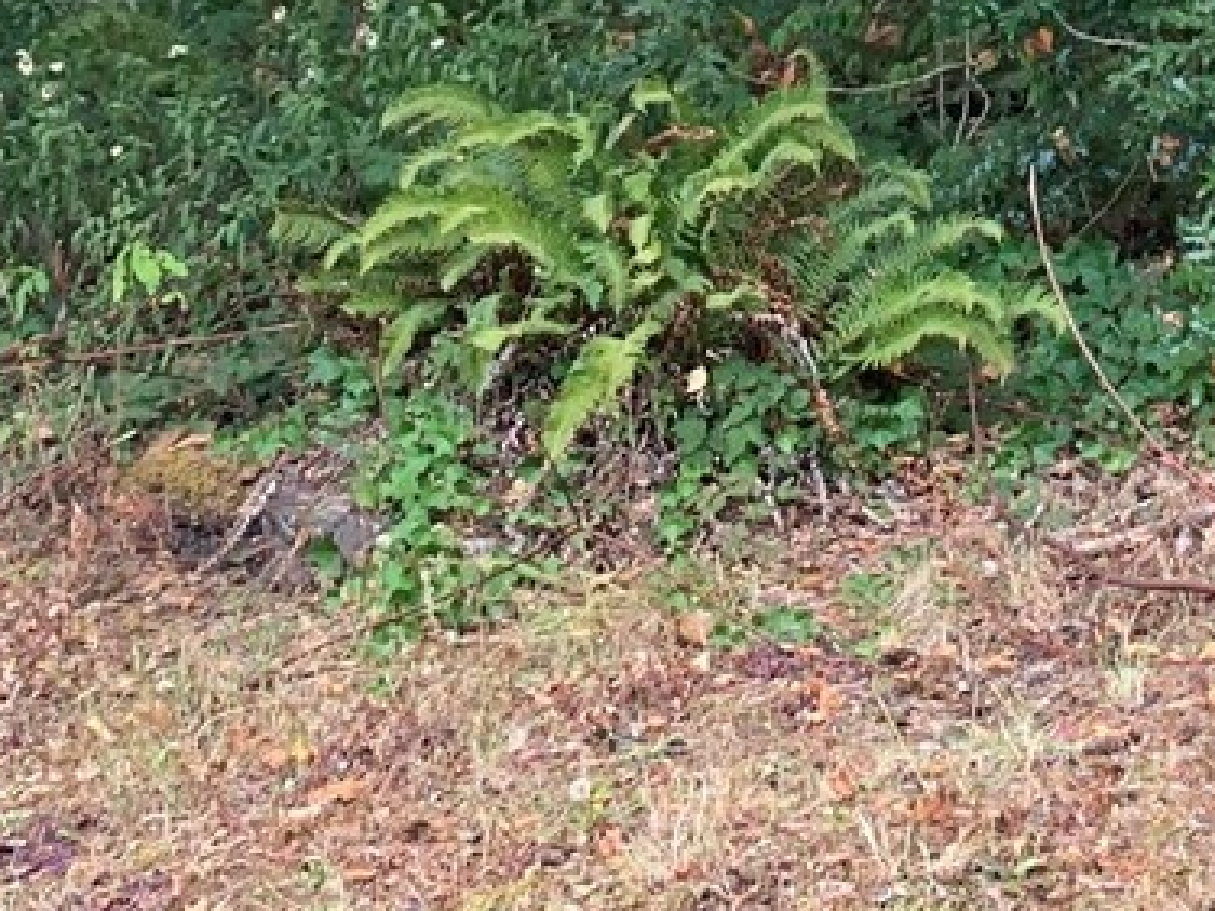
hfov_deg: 16.8
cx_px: 1565
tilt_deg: +7.5
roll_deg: -1.9
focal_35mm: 111
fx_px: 3895
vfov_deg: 12.1
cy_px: -794
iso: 40
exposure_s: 1/121
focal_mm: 4.25
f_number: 1.8
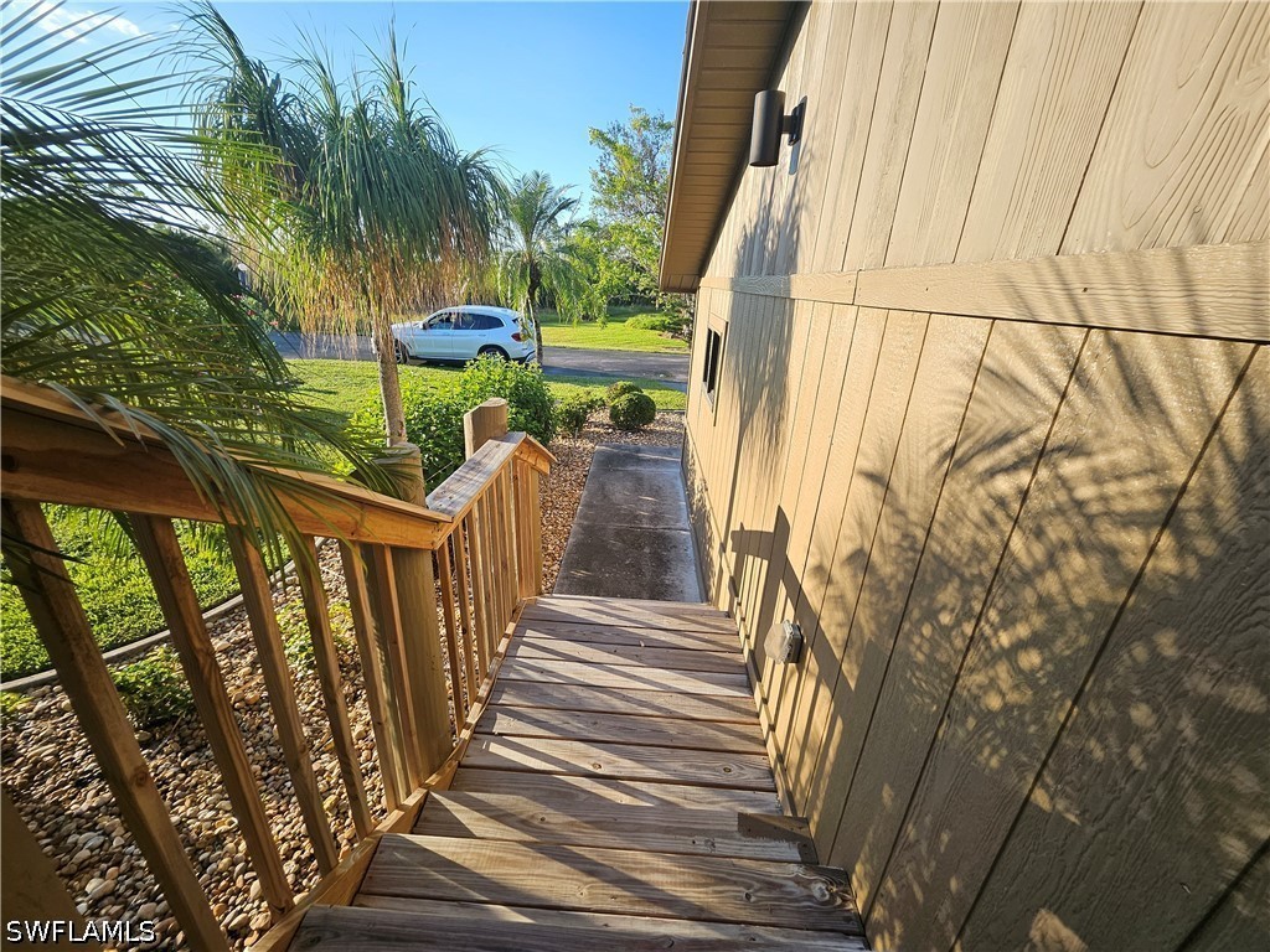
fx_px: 477
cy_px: 476
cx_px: 635
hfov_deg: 106.2
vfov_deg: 89.9
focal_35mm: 13
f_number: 2.2
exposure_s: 1/408
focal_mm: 1.74
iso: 32
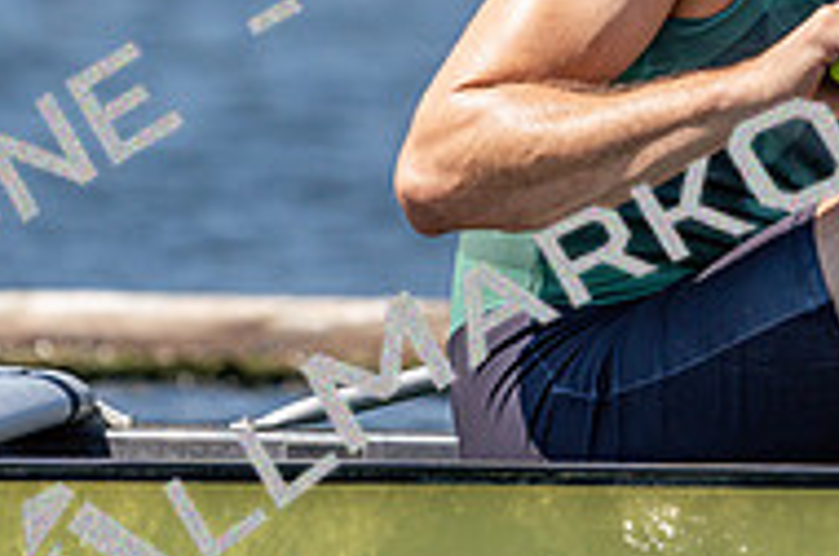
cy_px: -7
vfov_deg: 1.2
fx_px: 26989
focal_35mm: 1160
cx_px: 918
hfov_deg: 1.8
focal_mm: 379
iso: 320
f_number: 6.3
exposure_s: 1/2000
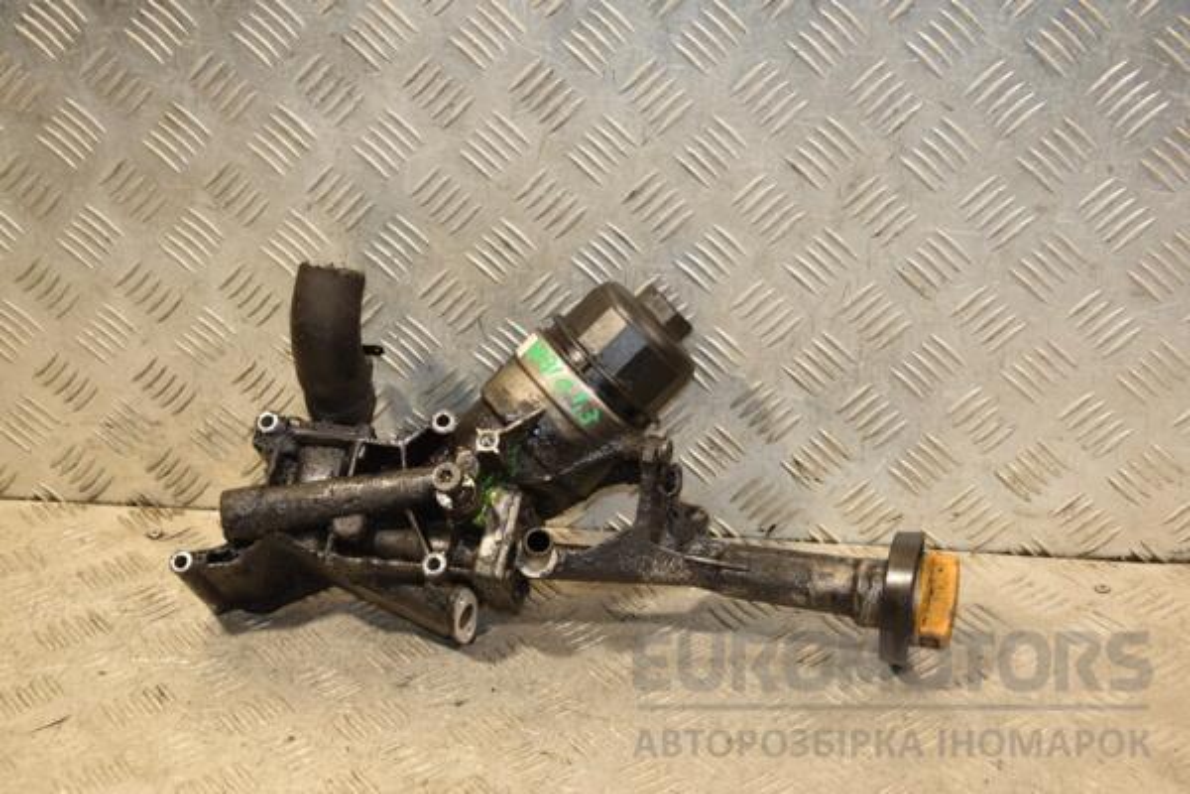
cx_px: 595
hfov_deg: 33.4
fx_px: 1983
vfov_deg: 22.6
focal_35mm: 60
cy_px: 397
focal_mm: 40
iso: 800
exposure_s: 1/160
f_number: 4.8
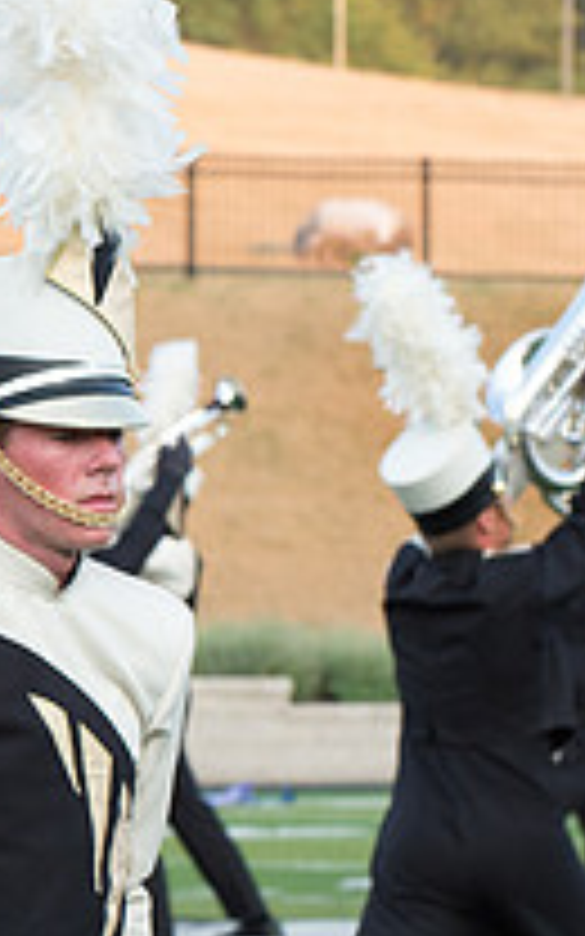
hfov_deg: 3.3
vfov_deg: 5.3
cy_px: 592
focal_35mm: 398
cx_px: -707
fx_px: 10153
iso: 640
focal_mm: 102
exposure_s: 1/320
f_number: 9
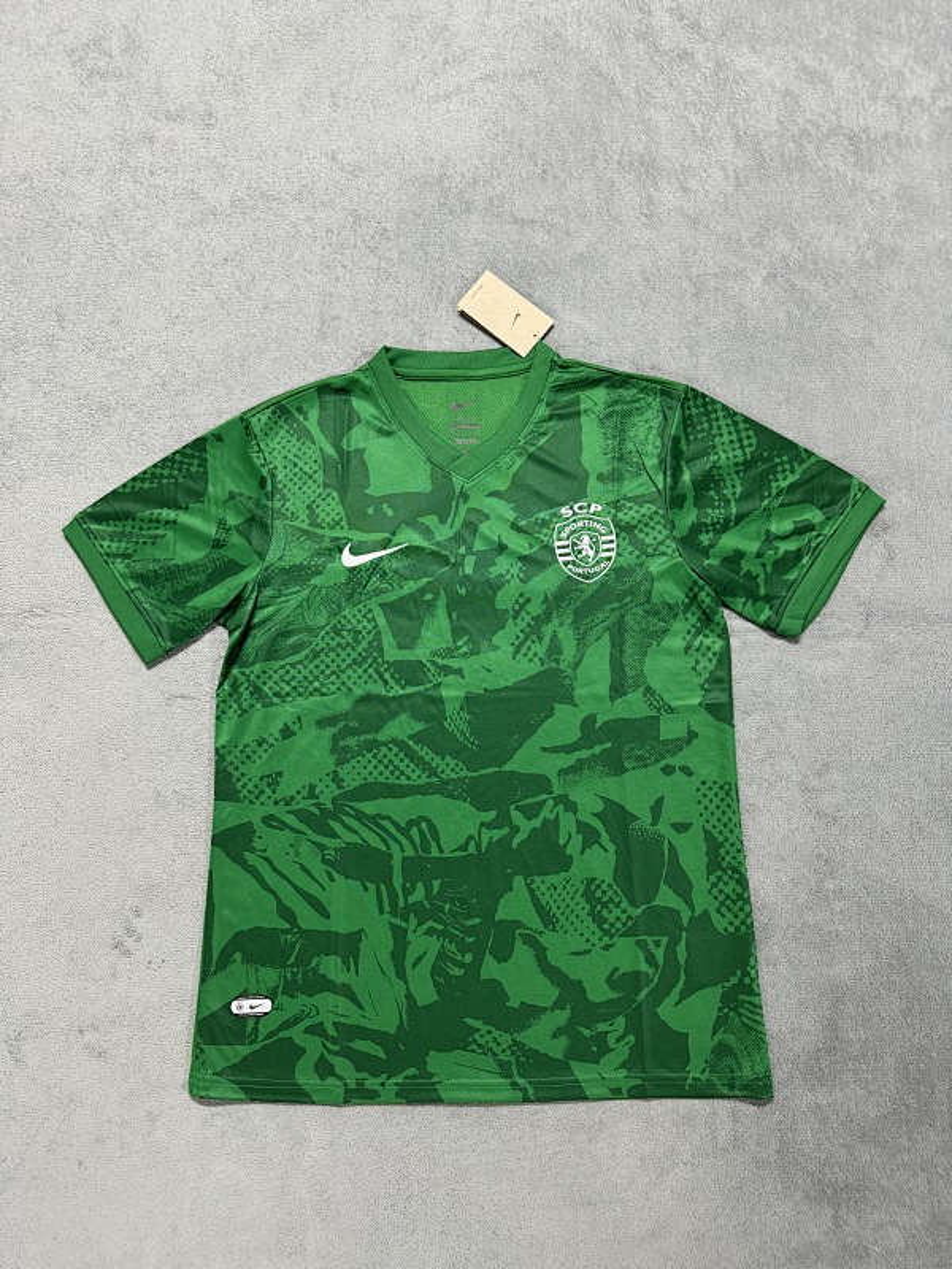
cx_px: 476
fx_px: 880
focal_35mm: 24
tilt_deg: -78.1
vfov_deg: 71.6
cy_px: 634
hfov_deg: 56.8
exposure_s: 1/50
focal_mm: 6.76
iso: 320
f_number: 1.78
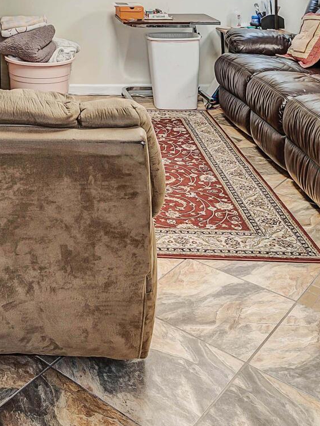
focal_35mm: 46
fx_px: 567
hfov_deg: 30.0
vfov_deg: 35.1
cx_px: 23
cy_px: -48
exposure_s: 1/8
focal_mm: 12
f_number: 5.6
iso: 100
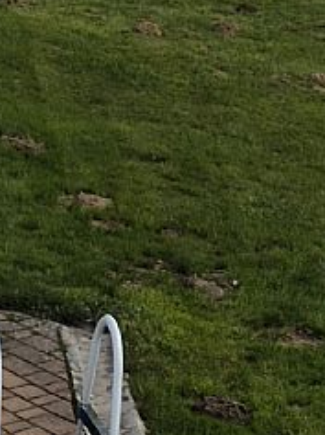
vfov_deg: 10.6
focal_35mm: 140
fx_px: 1757
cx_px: -196
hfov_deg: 10.1
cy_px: 1248
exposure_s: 1/2984
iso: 25
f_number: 1.8
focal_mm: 5.4
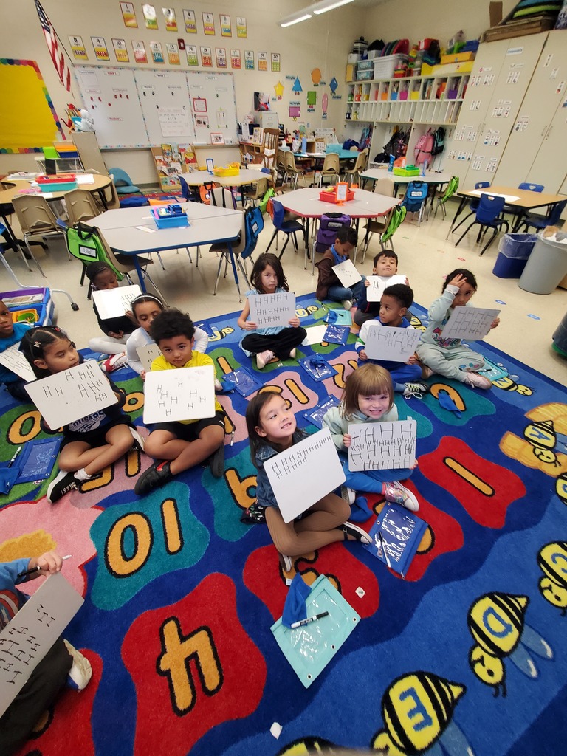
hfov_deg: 89.9
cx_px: 284
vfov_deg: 106.2
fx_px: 284
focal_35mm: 13
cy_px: 378
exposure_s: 1/60
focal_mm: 1.8
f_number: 2.2
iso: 400
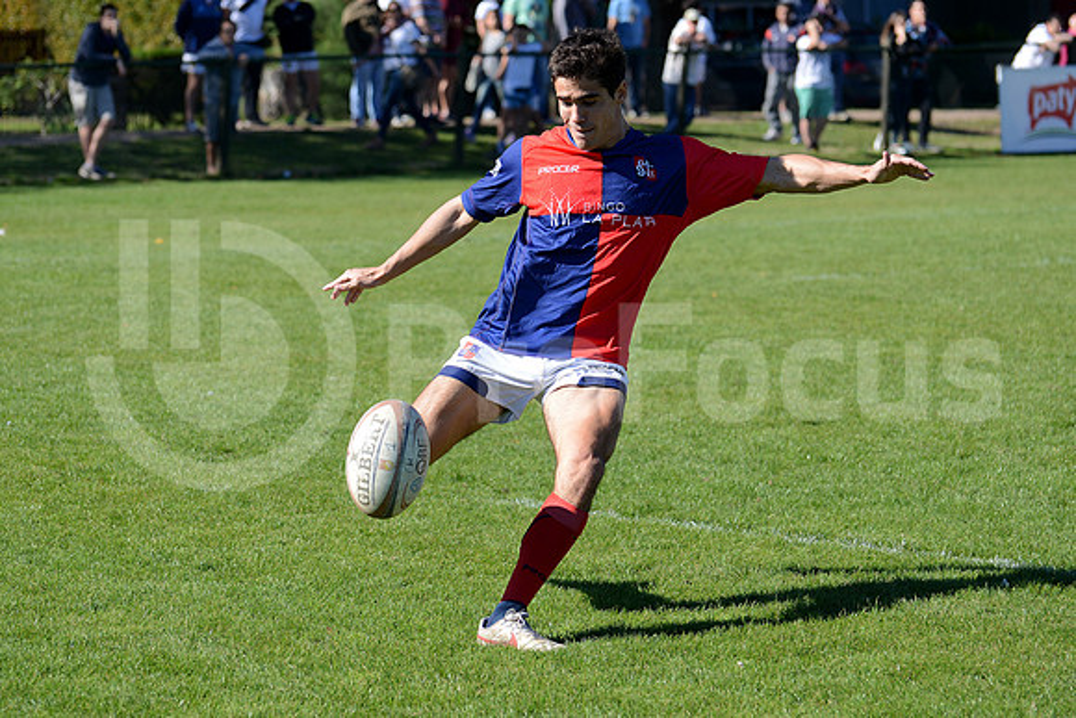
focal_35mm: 102
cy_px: 359
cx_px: 538
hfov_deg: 20.0
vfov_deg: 13.4
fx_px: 3049
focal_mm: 102
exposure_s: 1/1250
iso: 320
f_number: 4.5
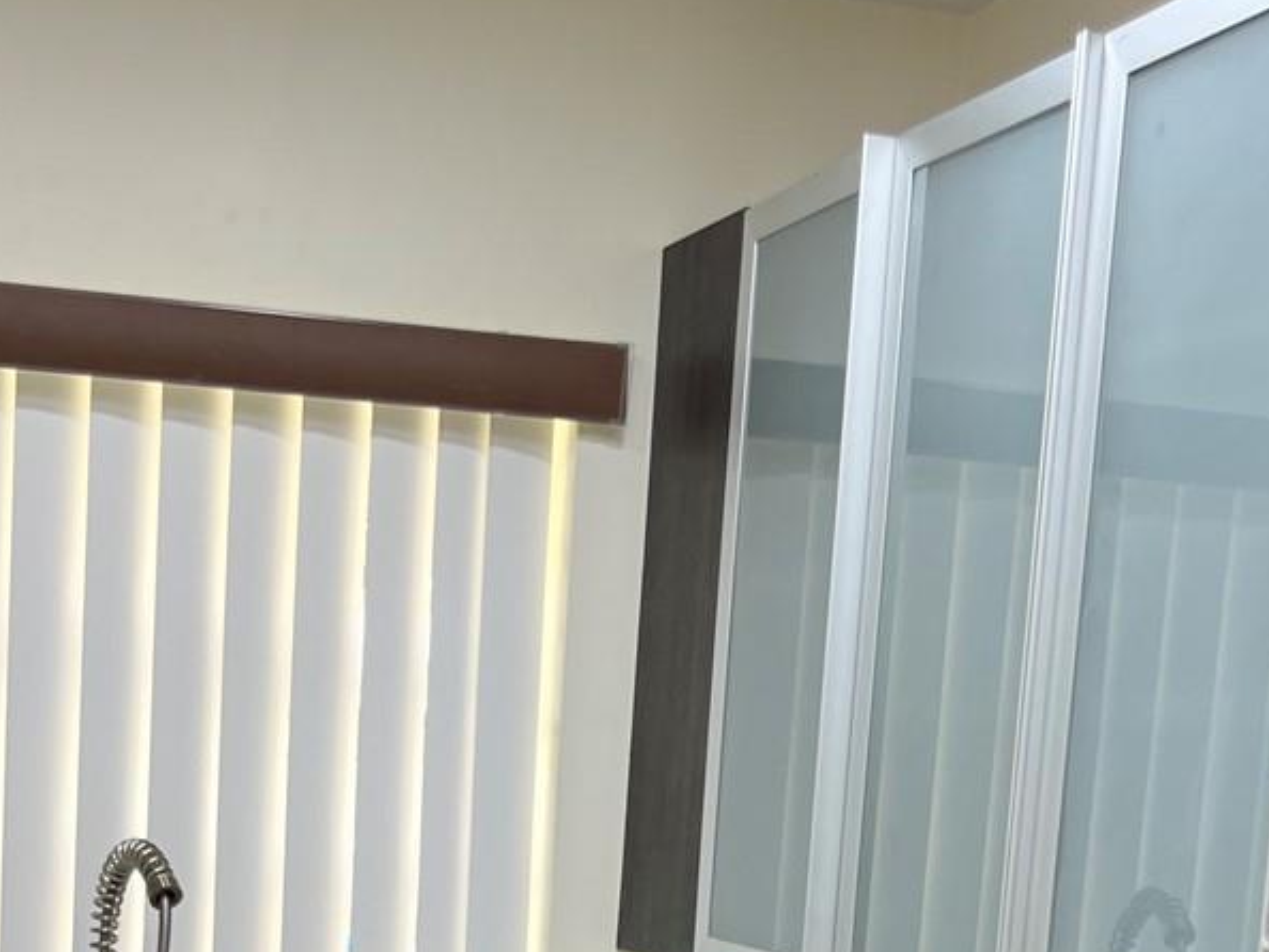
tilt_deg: -9.0
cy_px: 1129
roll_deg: -2.7
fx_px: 2567
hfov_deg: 27.7
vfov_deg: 19.8
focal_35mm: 70
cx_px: 532
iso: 80
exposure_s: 1/120
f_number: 1.6
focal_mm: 5.1
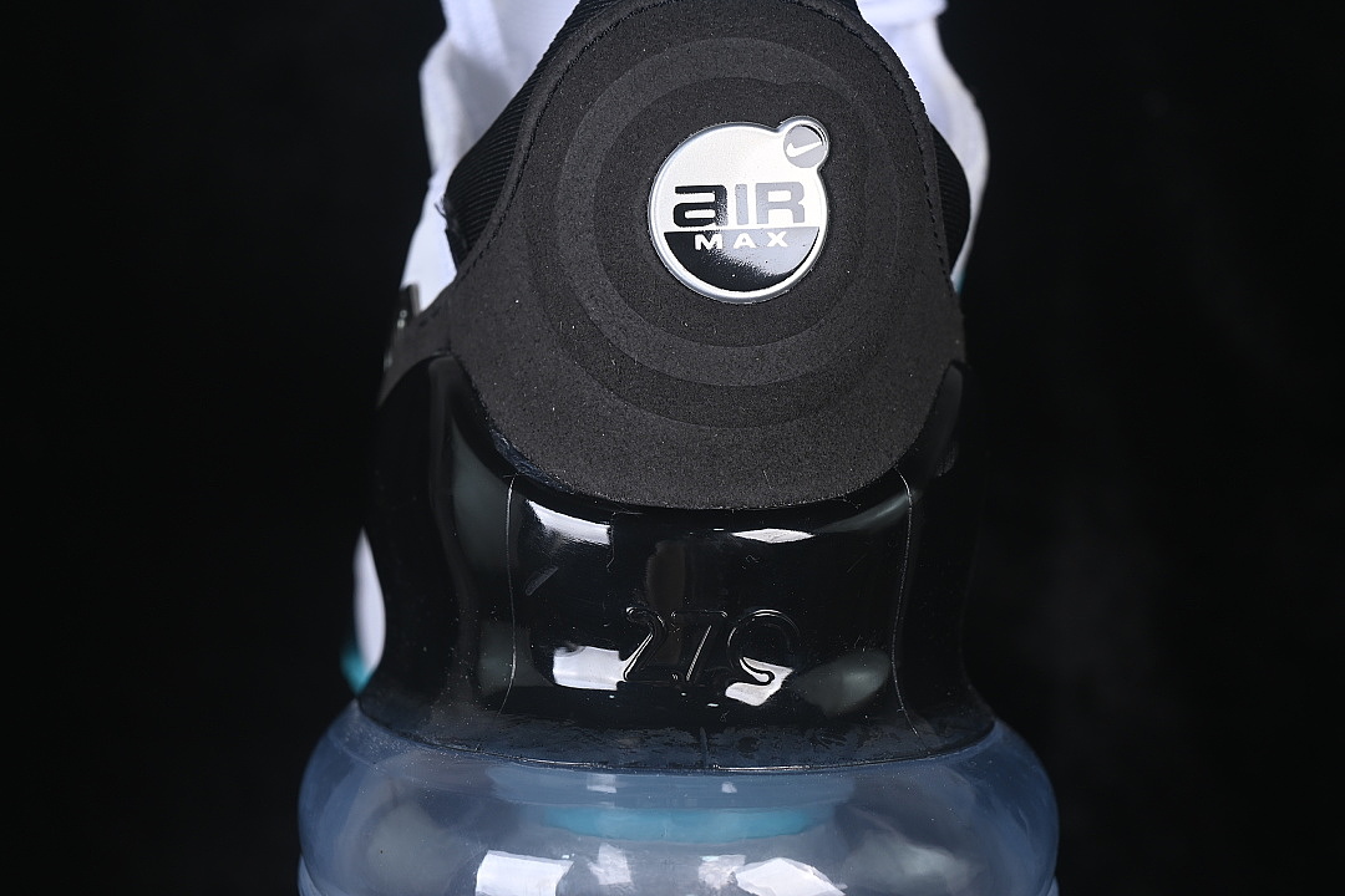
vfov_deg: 18.9
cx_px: 672
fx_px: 2690
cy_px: 448
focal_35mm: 72
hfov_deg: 28.1
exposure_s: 1/80
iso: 160
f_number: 7.1
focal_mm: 48
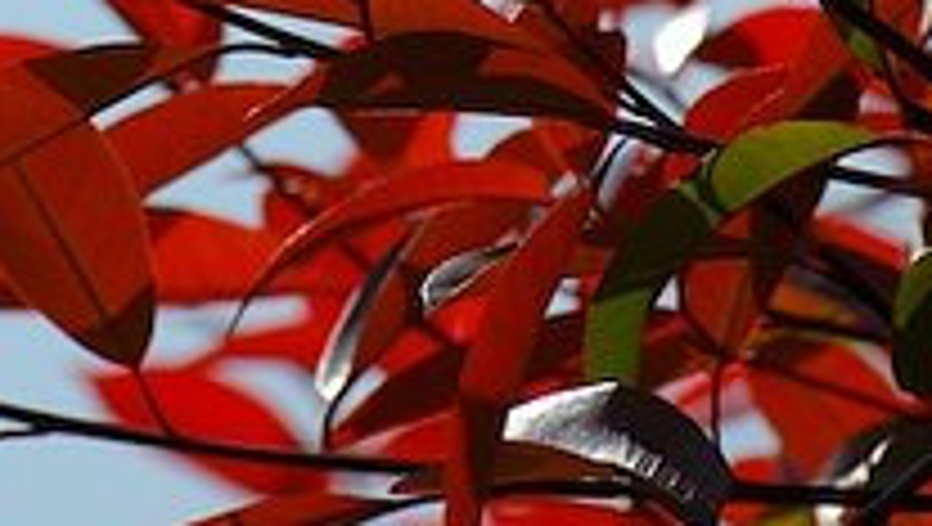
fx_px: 10540
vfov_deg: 2.9
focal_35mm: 426
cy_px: -220
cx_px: 243
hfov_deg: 5.1
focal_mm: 110
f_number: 9
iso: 200
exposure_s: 1/1250
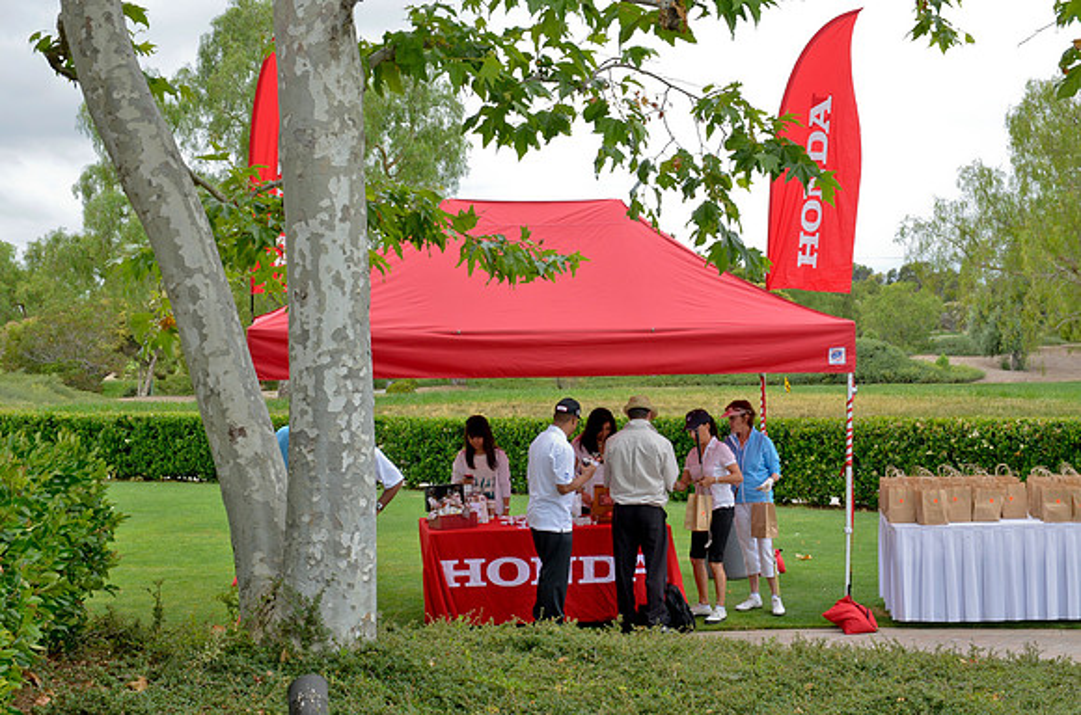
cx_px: 540
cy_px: 358
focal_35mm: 75
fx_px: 2247
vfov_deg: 18.1
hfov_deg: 27.0
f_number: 11
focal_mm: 50
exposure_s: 1/80
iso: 200
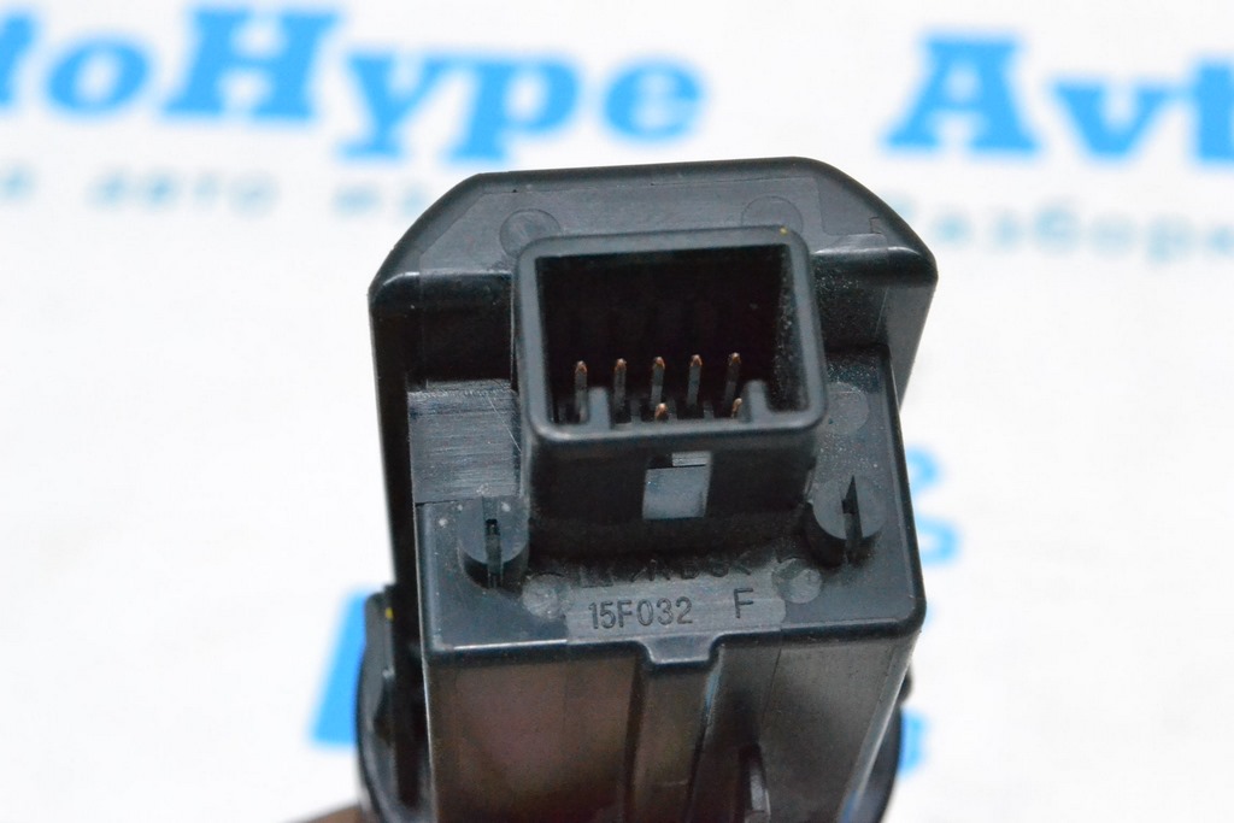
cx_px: 617
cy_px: 412
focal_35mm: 82
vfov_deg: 16.6
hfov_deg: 24.6
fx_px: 2828
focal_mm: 55
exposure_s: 1/100
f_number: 13
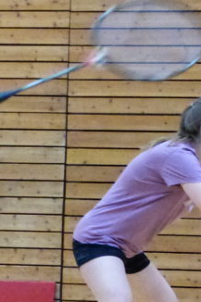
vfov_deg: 7.1
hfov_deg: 4.6
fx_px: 2440
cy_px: 251
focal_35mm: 291
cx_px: 473
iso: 1600
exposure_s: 1/125
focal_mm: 16
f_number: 4
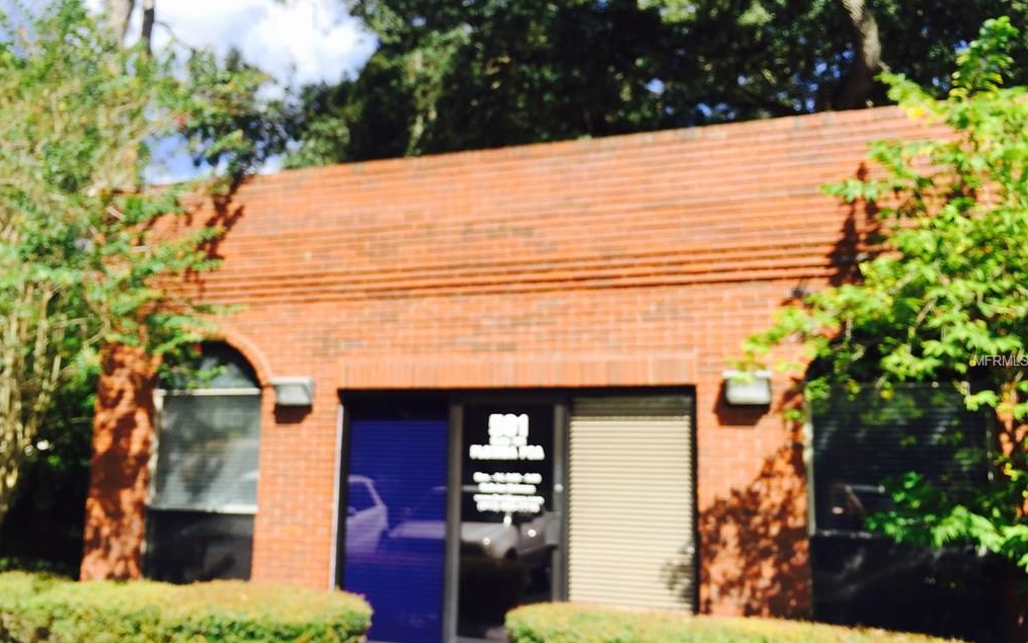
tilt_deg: +7.6
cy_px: 361
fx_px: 869
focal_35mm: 31
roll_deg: -1.9
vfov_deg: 40.6
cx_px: 517
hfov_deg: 61.2
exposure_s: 1/706
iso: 32
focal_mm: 4.15
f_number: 2.2
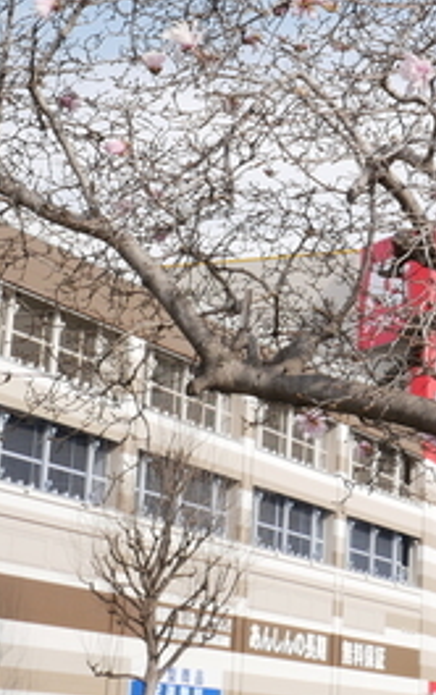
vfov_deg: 21.4
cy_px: 159
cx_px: 575
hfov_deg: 13.2
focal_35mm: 96
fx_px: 1822
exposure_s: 1/320
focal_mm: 20
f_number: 8
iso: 200
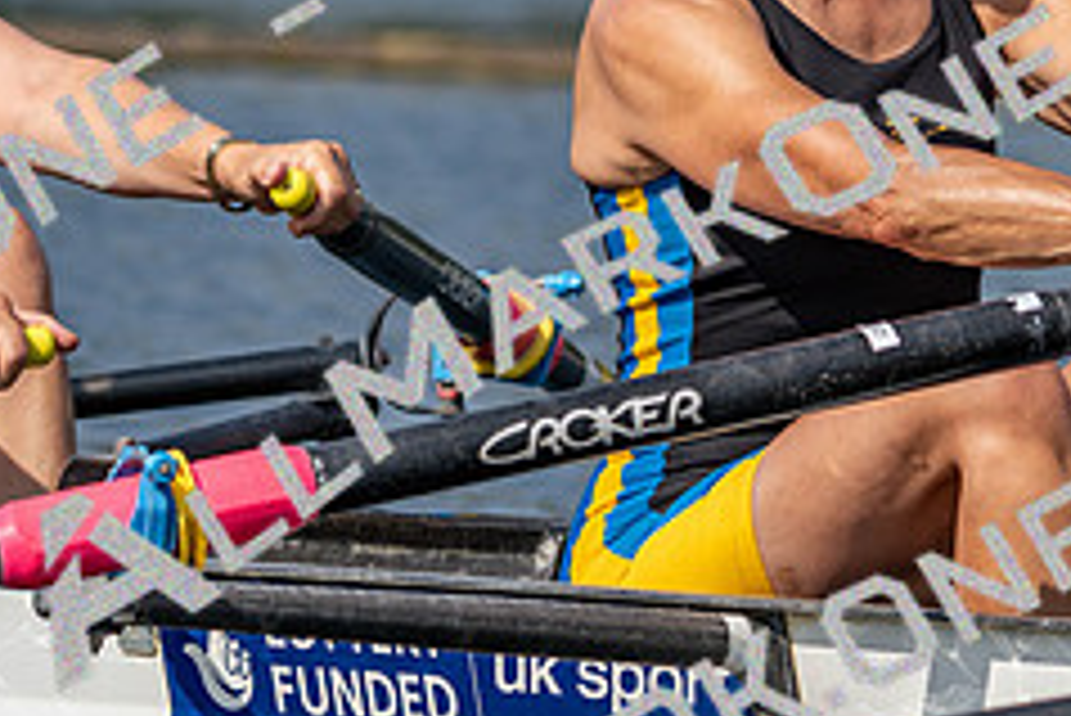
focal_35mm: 526
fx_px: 15657
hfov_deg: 3.9
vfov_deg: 2.6
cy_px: -7
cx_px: 954
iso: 160
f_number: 5.6
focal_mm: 216
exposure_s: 1/1600
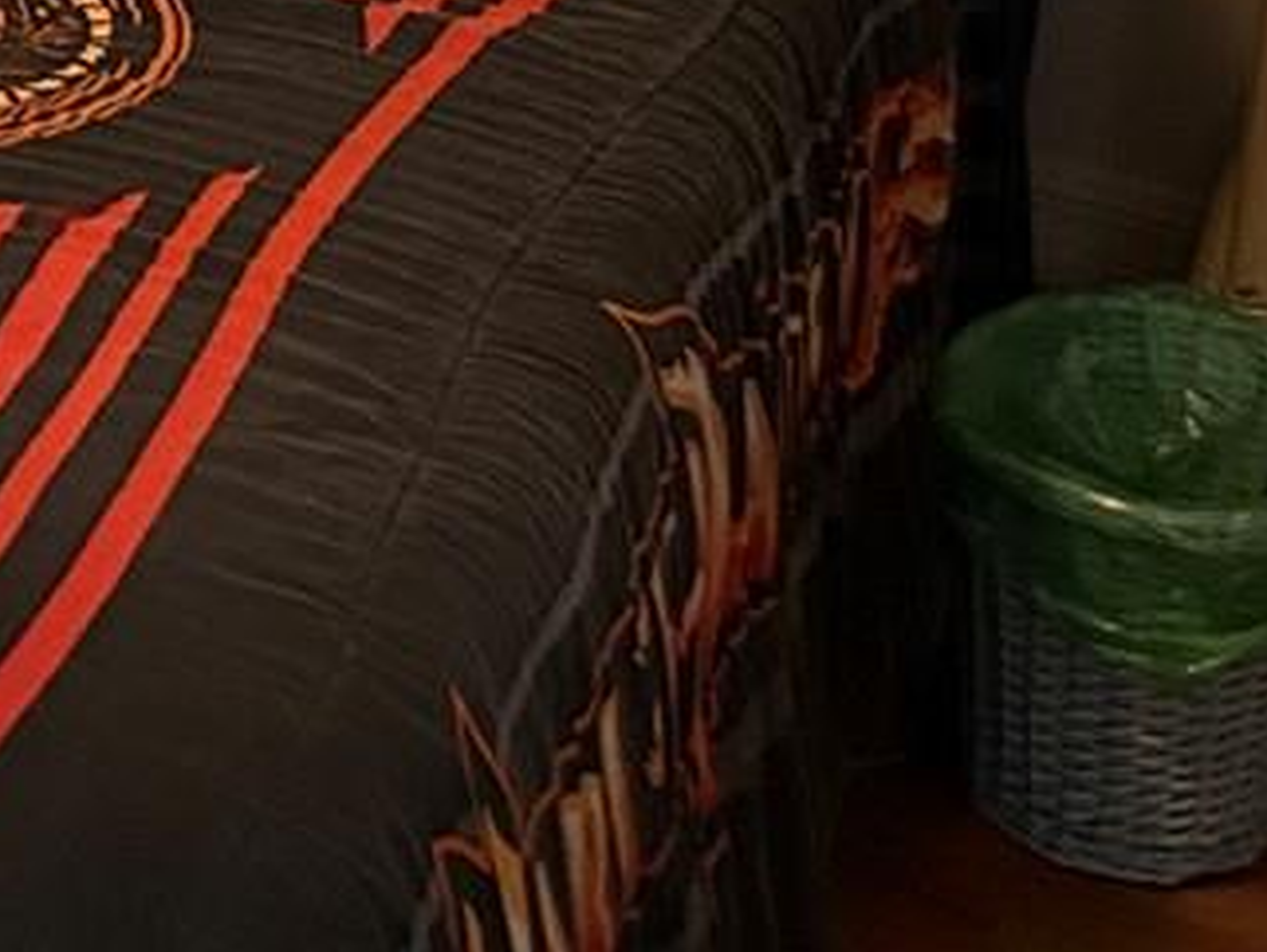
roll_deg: -2.3
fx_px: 4725
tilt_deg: -8.1
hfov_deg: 13.8
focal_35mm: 129
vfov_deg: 10.0
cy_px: -1341
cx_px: -921
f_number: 1.5
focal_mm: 5.7
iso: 400
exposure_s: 1/60
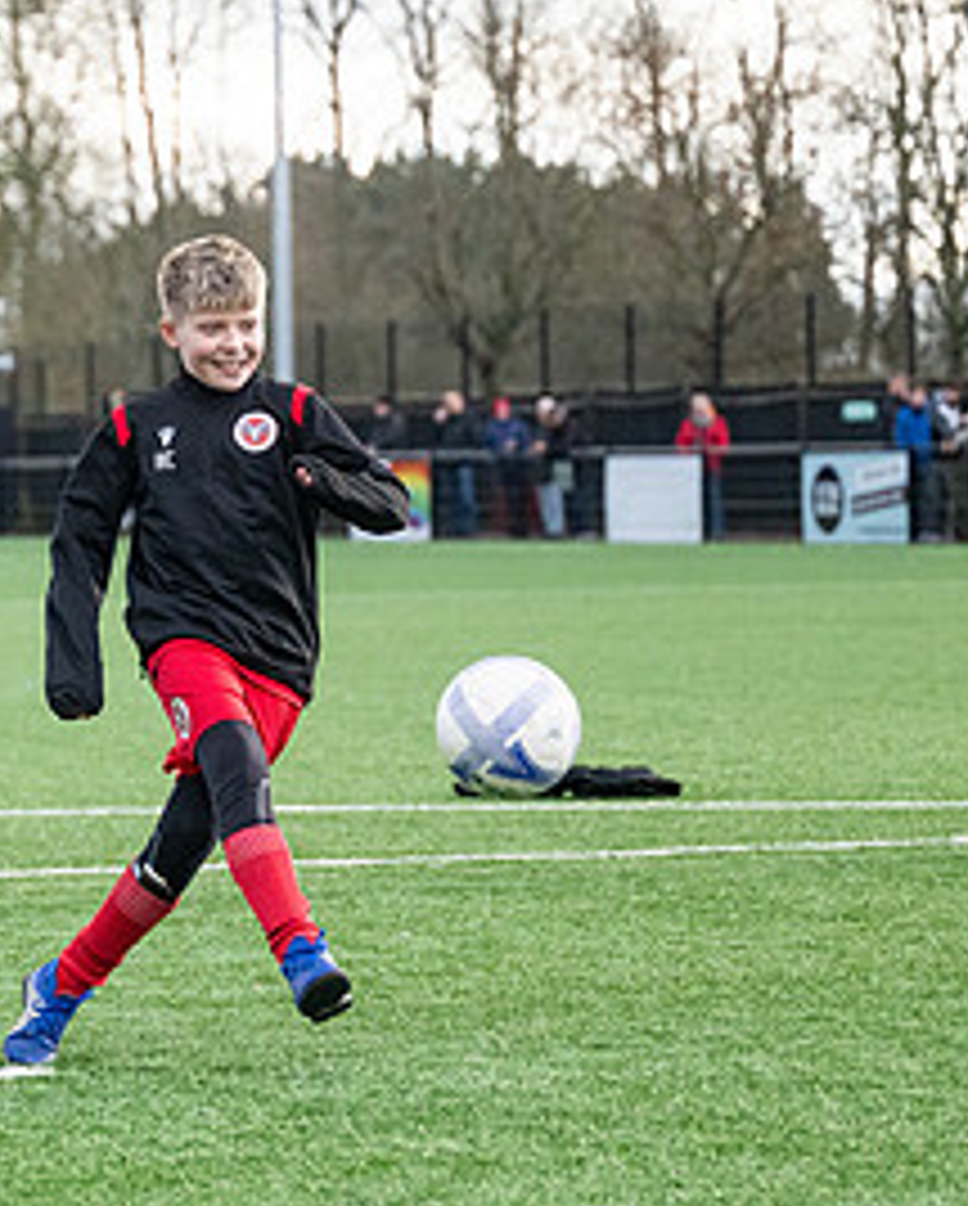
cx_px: -293
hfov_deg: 7.5
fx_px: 7257
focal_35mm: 203
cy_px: 565
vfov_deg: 9.5
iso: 2000
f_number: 4
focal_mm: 100
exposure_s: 1/2500
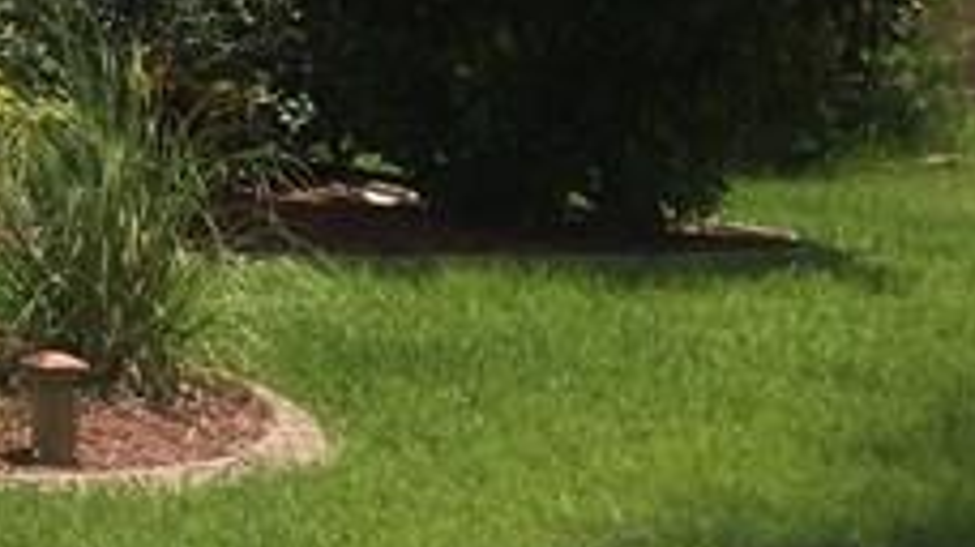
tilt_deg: +3.6
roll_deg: +0.0
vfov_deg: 8.3
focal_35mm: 142
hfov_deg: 13.7
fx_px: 3669
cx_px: -714
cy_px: -389
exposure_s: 1/2475
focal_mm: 4.15
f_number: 2.2
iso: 32
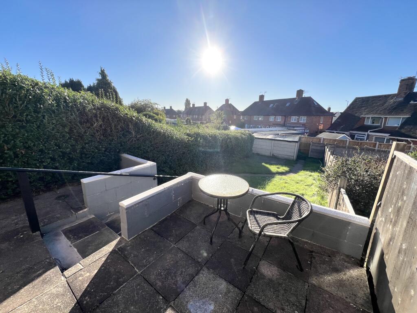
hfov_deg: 106.2
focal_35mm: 13
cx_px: 208
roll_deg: -0.5
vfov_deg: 89.9
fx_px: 157
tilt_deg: -13.8
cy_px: 156
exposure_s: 1/978
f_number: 1.8
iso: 32
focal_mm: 1.57
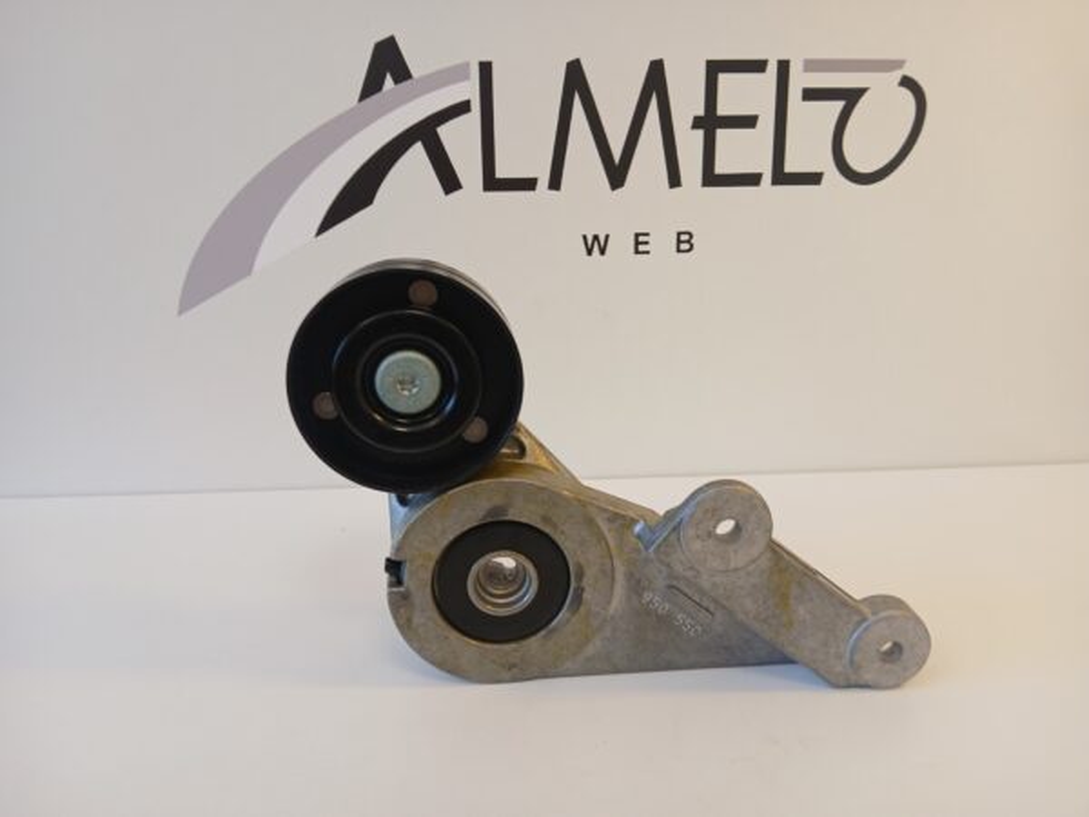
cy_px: 408
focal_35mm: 26
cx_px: 544
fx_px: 818
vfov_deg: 53.1
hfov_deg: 67.3
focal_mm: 3.98
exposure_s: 1/50
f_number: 1.8
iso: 64
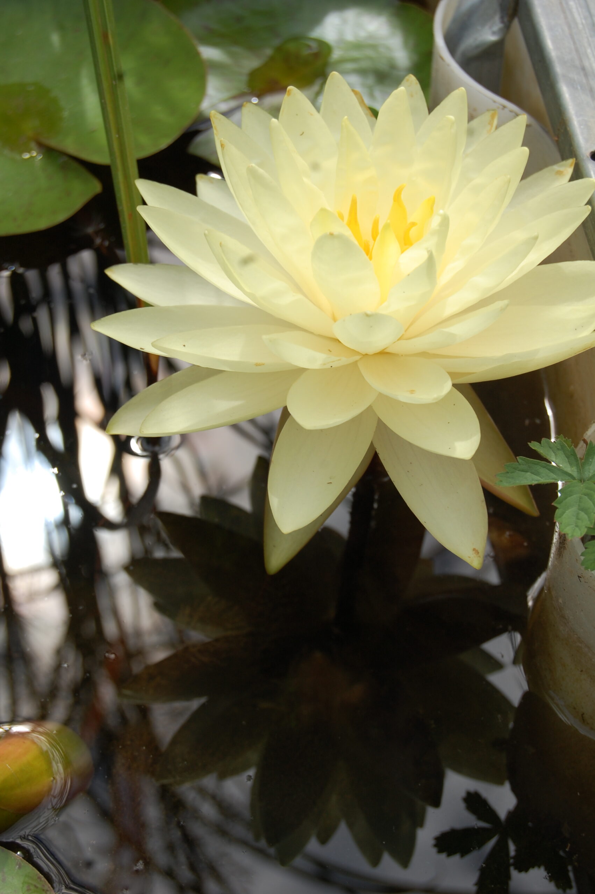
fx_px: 2049
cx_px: 298
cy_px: 447
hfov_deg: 16.5
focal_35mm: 82
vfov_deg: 24.6
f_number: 8
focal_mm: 55
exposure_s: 1/250
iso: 200
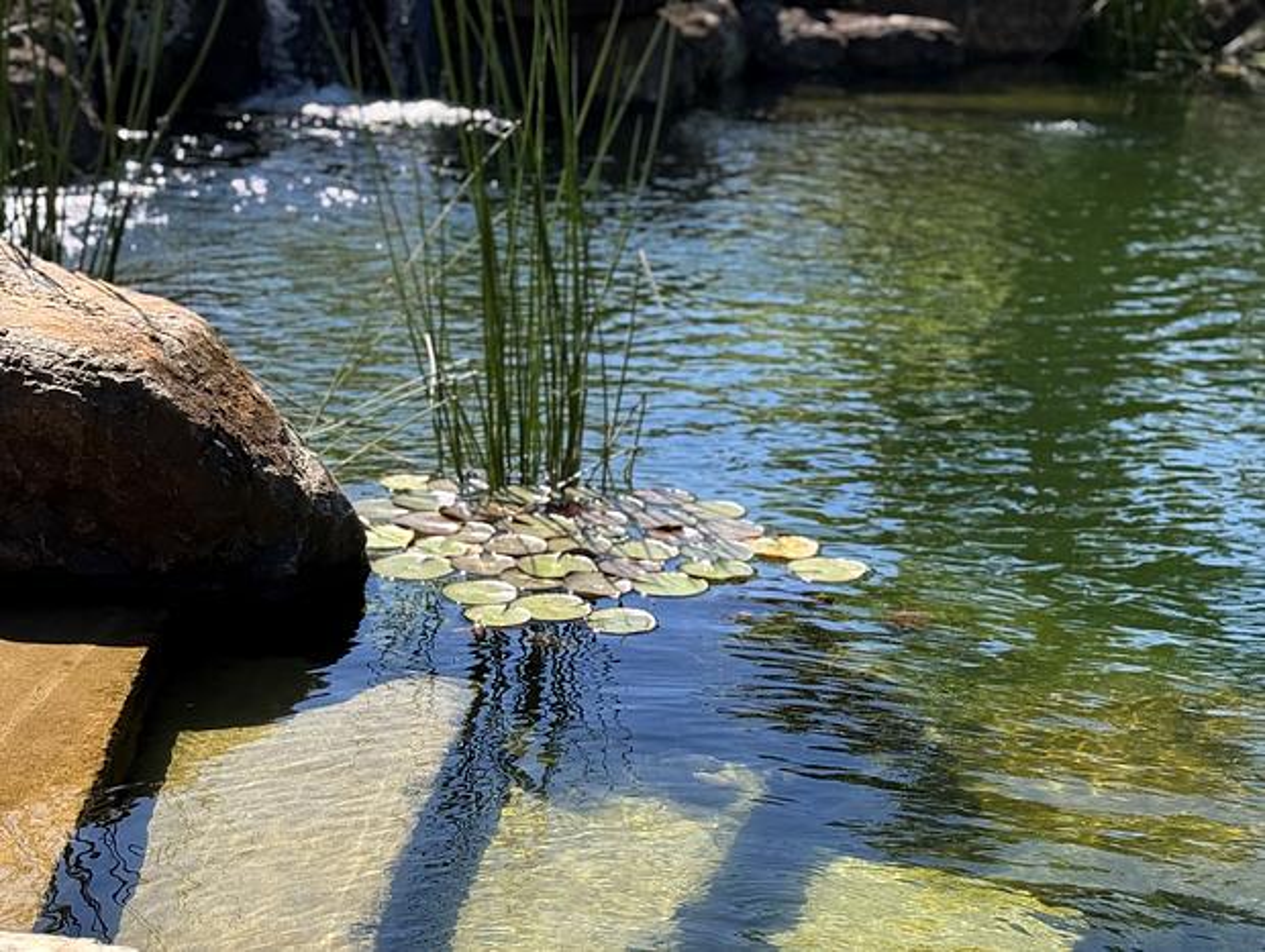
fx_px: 1757
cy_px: 476
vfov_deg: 30.3
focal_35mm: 48
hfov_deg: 39.6
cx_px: 632
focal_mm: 6.76
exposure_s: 1/2033
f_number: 1.78
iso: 80
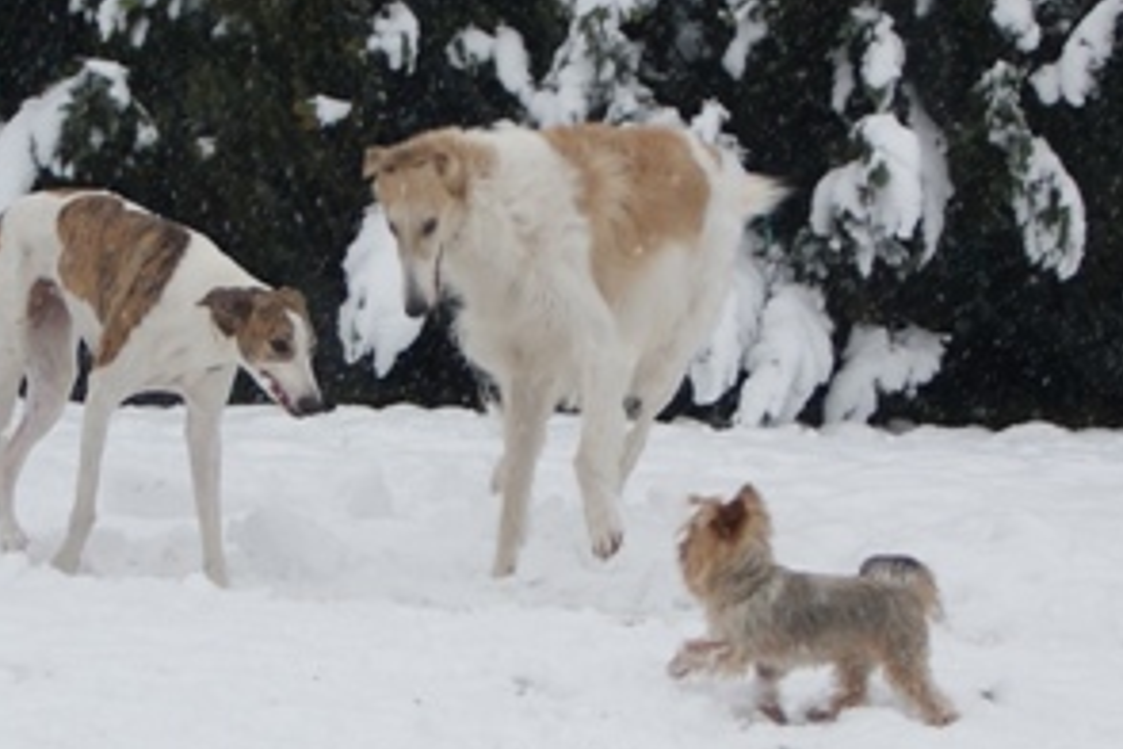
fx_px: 4588
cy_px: 426
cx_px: 779
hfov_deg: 13.9
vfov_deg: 9.3
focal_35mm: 147
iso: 100
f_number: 6.3
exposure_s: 1/200
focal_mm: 45
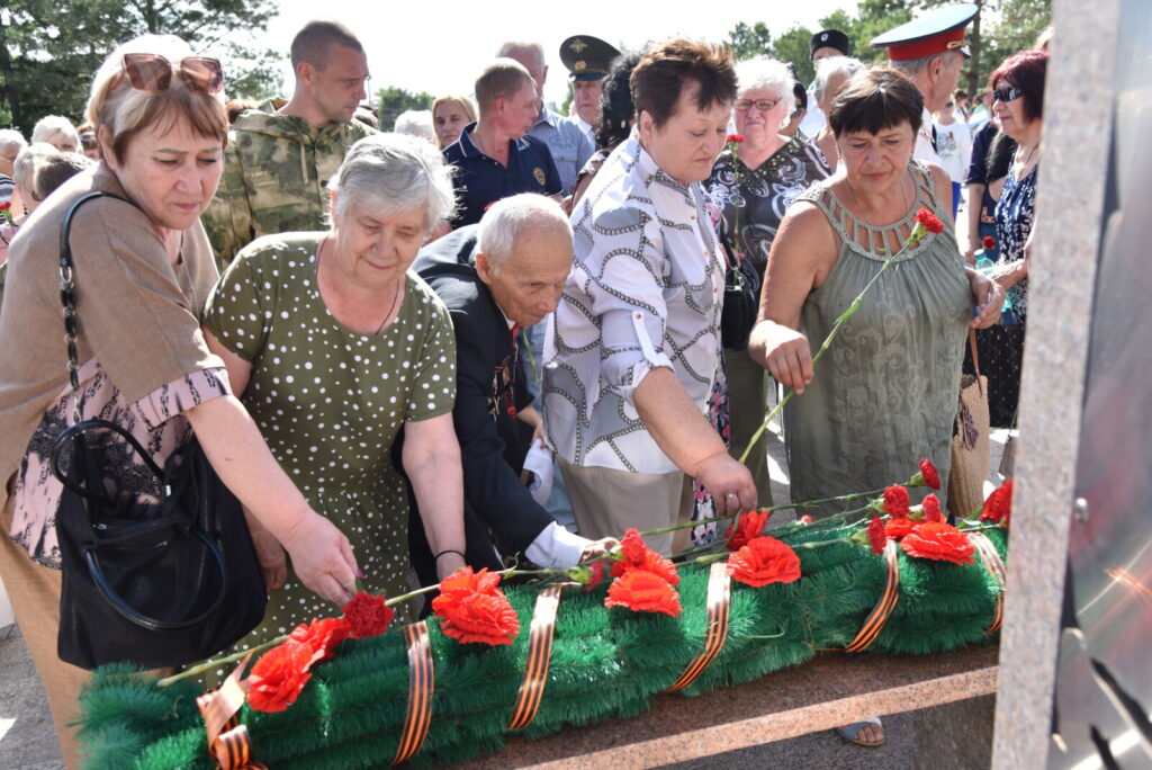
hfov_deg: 55.8
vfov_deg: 38.9
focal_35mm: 34
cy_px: 385
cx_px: 576
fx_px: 1089
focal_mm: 34
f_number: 5.6
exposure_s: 1/500
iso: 320
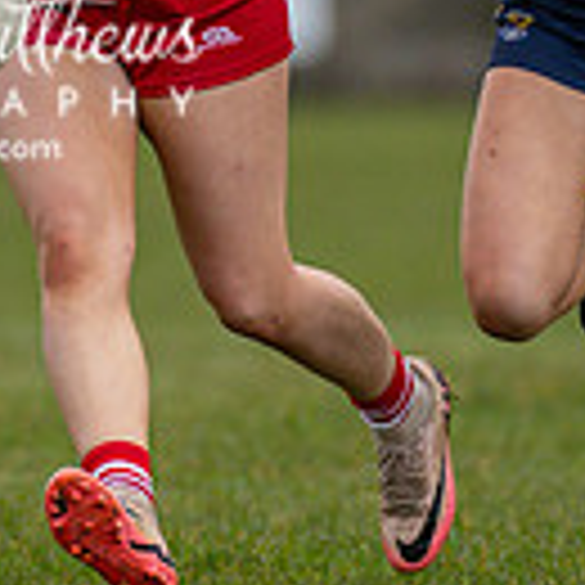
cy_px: 52
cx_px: 126
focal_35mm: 1525
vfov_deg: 1.1
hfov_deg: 1.1
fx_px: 29158
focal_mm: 300
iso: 320
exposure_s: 1/1000
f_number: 2.8
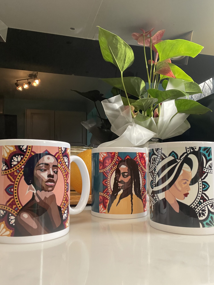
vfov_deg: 60.0
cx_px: 107
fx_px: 247
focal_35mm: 30
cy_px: 142
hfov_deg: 46.8
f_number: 2.2
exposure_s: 1/60
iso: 320
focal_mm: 2.71
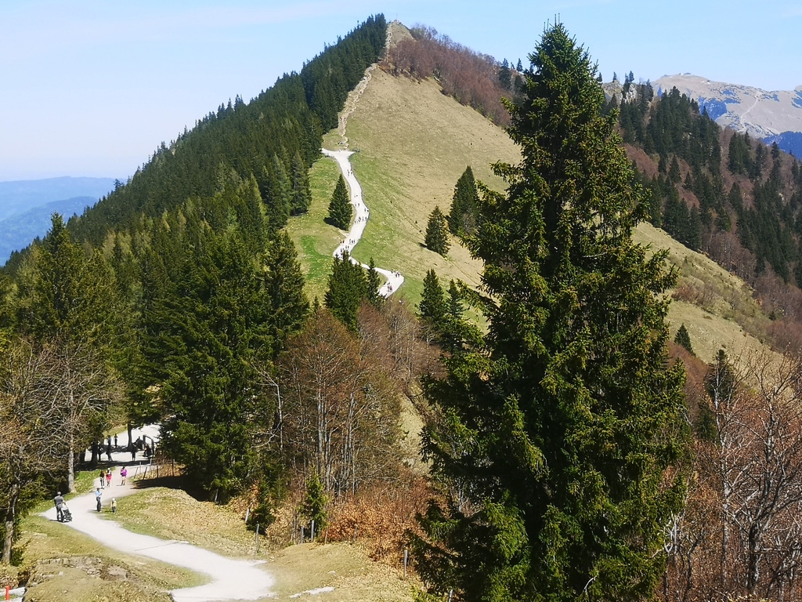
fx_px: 1413
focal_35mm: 61
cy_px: 301
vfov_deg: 24.0
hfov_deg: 31.7
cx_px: 401
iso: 50
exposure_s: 1/1541
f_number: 1.8
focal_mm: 5.58
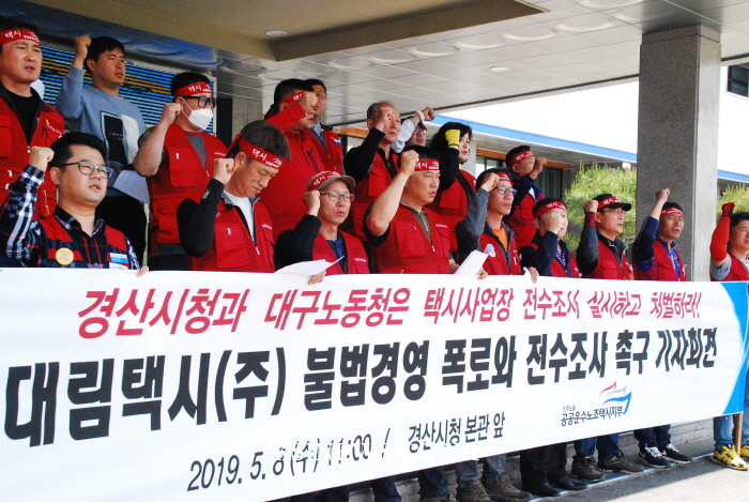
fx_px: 969
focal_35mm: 46
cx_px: 374
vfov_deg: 29.0
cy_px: 251
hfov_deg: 42.3
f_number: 11
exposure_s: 1/640
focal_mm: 31
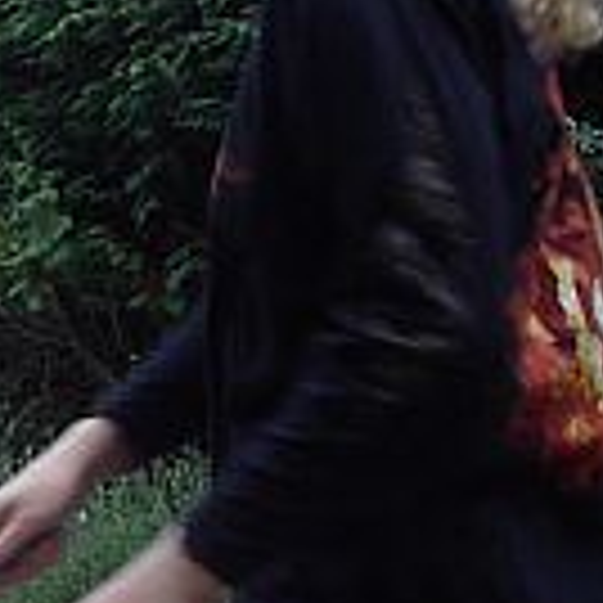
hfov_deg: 10.1
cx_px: -590
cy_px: 742
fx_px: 3173
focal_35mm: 161
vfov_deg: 10.7
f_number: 4.8
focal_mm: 5.8
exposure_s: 1/60
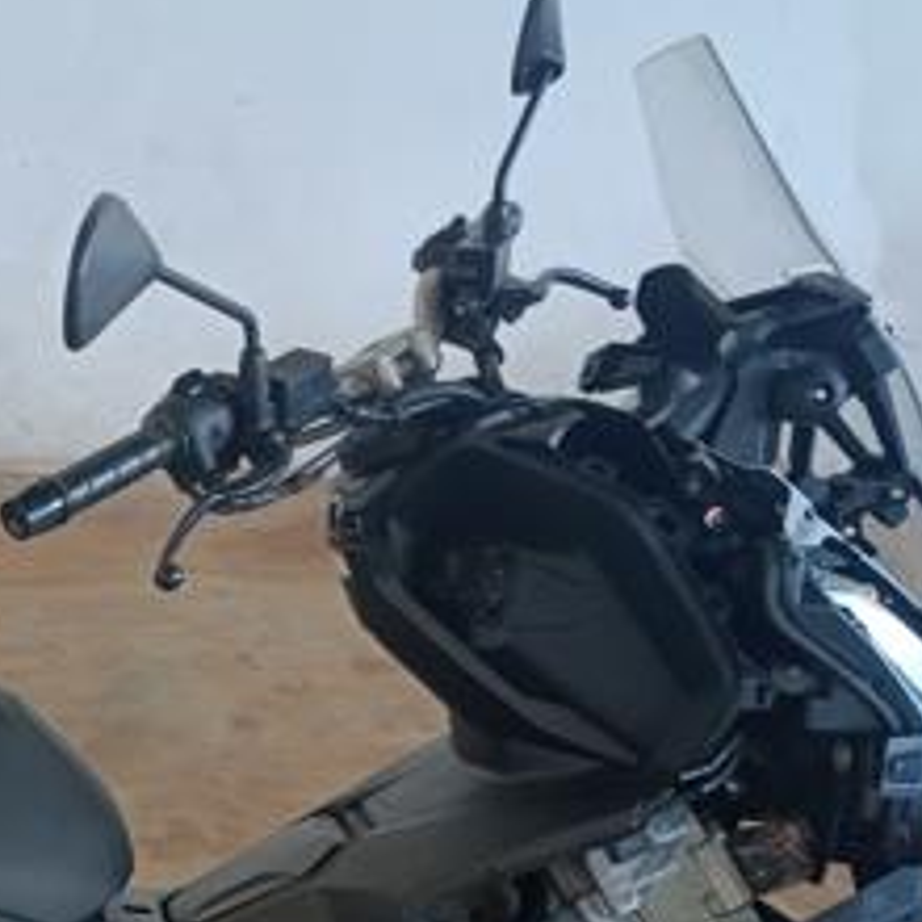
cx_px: -34
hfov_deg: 24.4
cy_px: 838
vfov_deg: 24.9
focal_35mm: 67
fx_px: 2019
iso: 779
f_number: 1.8
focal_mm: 4.81
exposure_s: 1/60.1
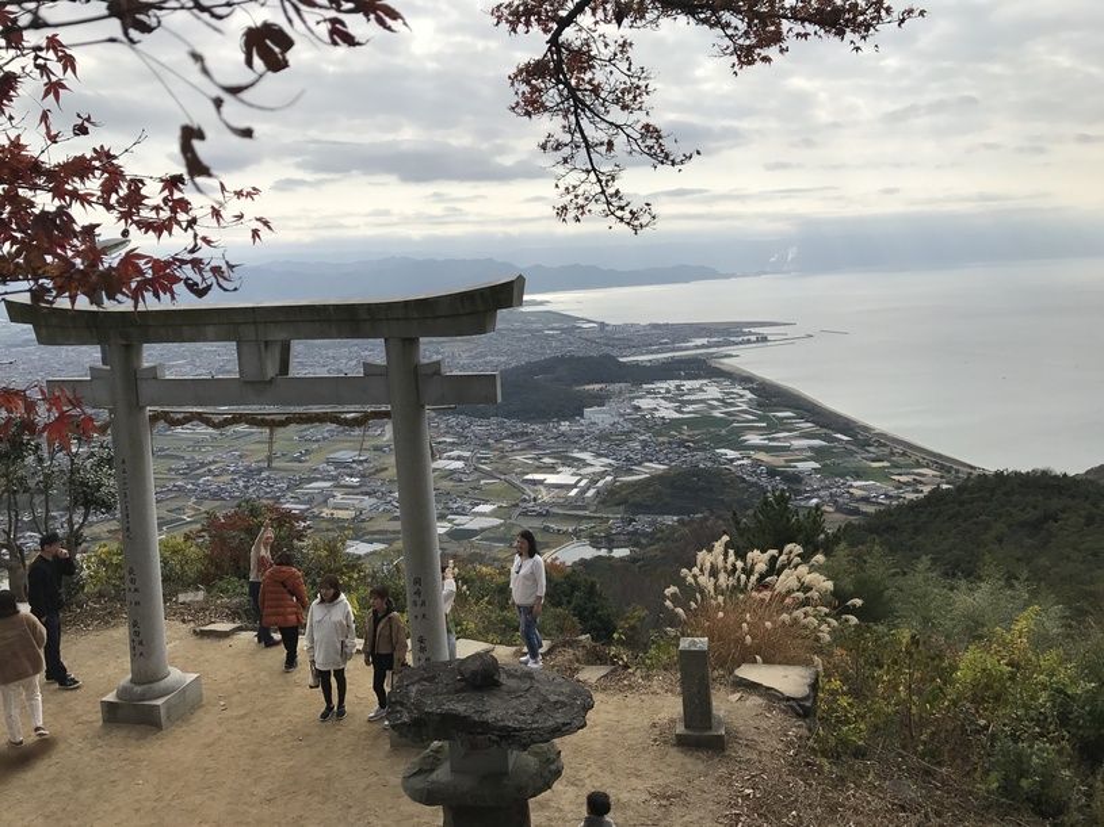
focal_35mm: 28
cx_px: 552
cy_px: 414
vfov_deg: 49.7
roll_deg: +3.3
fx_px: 893
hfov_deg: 63.5
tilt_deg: -10.2
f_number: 1.8
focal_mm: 3.99
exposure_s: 1/4367
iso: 20
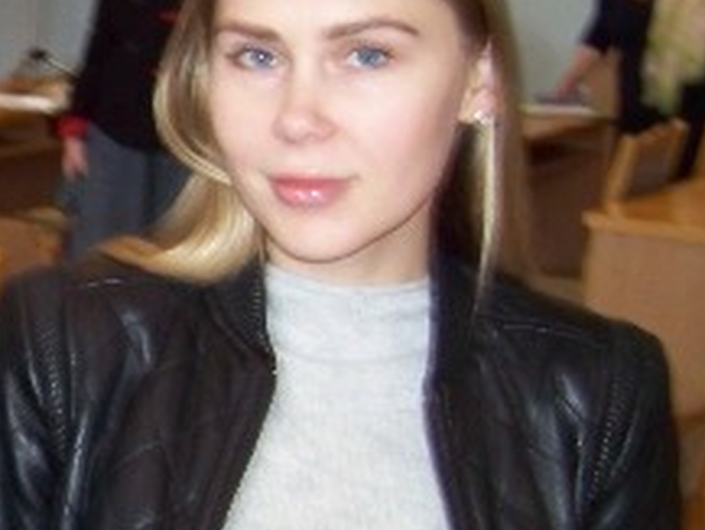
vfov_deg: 14.0
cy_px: 348
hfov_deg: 17.7
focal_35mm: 106
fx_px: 2160
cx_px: -120
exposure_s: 1/30
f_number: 2.8
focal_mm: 5.85
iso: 200
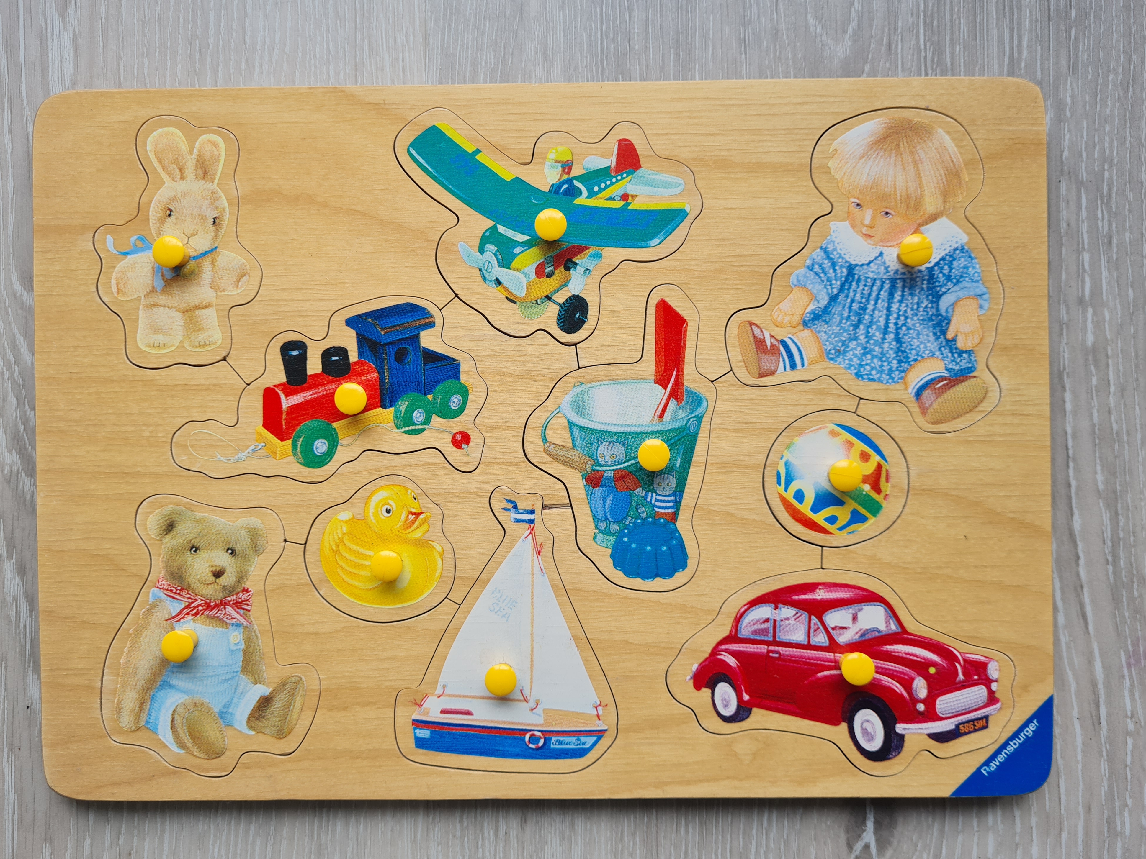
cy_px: 417
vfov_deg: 51.3
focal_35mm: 27
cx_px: 556
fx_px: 894
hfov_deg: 65.3
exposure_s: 1/177
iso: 50
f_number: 1.8
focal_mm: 5.4
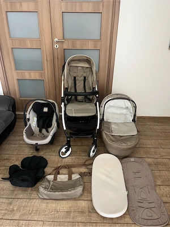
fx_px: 170
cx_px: 85
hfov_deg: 53.1
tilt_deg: -27.1
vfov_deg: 67.3
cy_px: 114
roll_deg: -1.1
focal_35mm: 26
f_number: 1.6
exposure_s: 1/50
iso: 160
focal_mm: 5.1
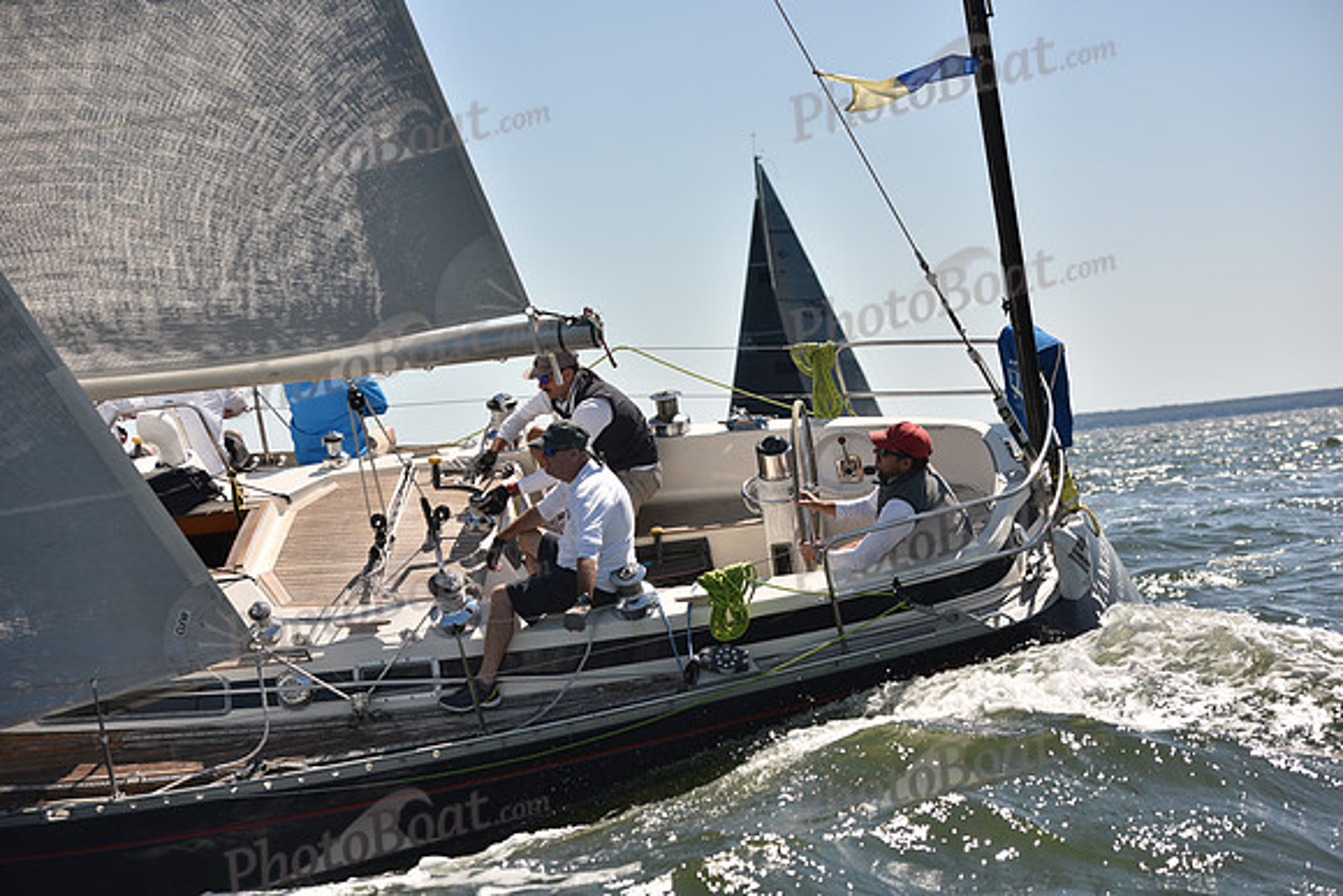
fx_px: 3172
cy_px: 448
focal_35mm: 85
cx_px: 672
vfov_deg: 16.1
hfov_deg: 23.9
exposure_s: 1/1250
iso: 250
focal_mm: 85
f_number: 4.5
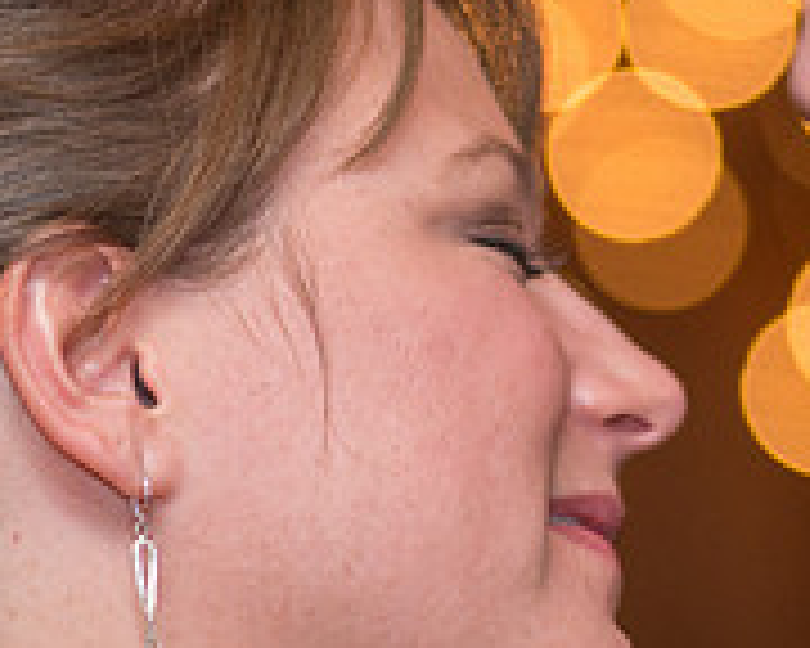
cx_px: 720
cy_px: 268
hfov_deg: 4.4
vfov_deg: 3.5
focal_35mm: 439
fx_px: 10524
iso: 1250
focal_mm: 145
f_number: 2.8
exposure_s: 1/125
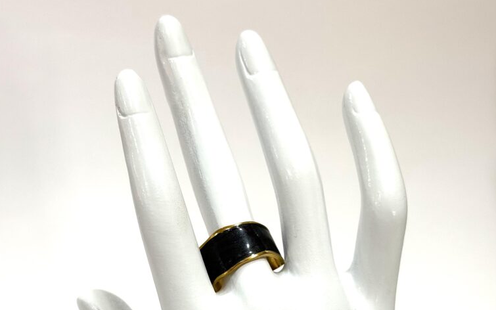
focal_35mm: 69
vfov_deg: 18.6
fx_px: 933
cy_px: 264
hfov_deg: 29.8
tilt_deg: -22.2
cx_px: 248
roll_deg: -0.3
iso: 50
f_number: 1.78
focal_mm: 6.76
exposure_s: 1/164
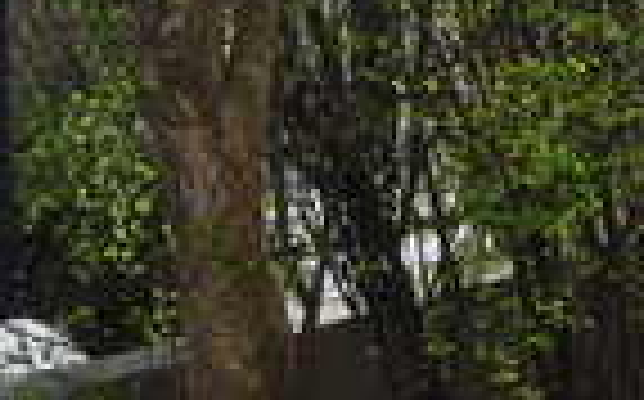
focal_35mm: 152
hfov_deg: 12.8
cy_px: 153
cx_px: 1076
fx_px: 2665
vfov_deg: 8.6
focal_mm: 5.2
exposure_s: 1/160
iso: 100
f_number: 4
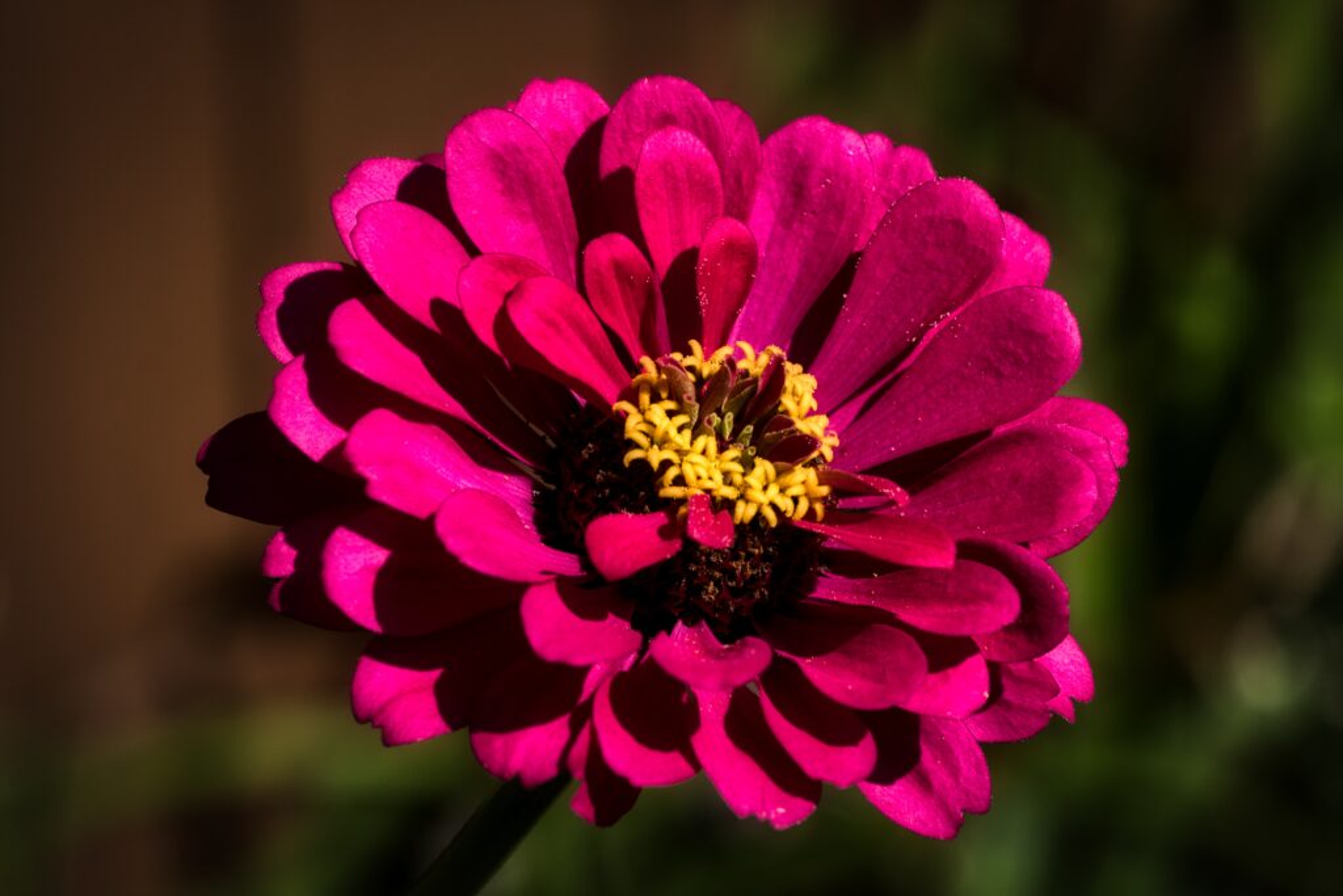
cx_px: 672
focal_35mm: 240
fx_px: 8954
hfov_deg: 8.6
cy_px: 448
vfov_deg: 5.7
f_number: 10
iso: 160
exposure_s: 1/320
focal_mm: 160
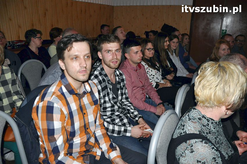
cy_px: 82
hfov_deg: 67.4
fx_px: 185
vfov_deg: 47.8
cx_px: 124
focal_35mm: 27
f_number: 4.5
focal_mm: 18
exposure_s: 1/60
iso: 1000
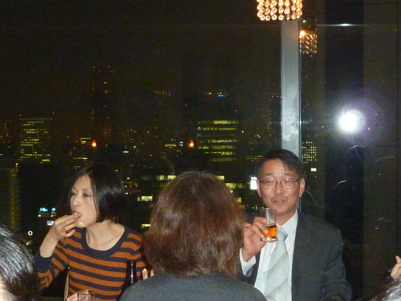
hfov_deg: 27.4
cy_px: 150
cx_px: 200
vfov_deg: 20.7
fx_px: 822
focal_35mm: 71
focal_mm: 6.5
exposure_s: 1/30
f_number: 3.6
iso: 800
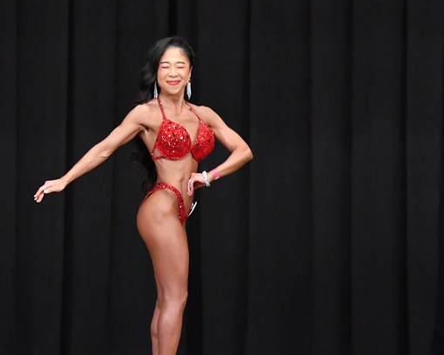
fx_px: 4522
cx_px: 212
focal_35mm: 344
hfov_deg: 5.6
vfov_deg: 4.5
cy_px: 206
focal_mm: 160
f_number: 5.6
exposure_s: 1/400
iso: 8000
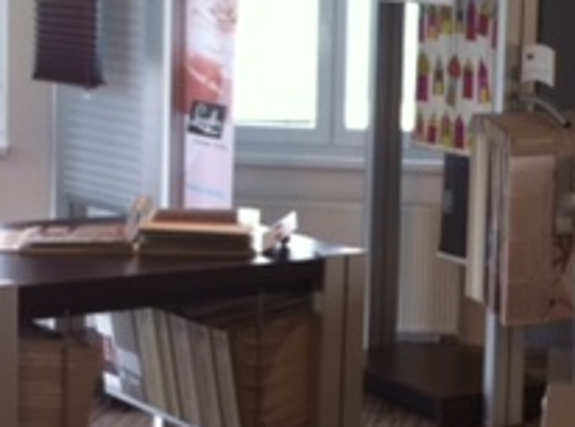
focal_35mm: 109
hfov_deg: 17.9
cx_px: 488
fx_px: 1804
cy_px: 126
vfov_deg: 13.5
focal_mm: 3.85
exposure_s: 1/15
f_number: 2.8
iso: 100
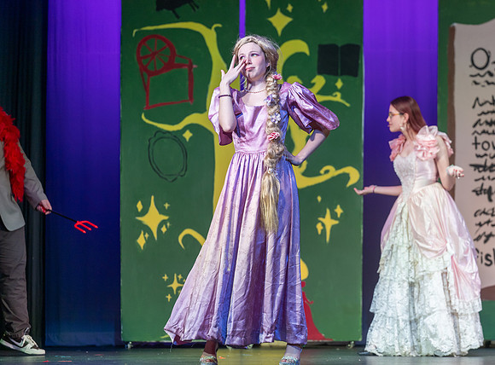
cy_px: 194
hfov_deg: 14.7
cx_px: 281
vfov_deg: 10.8
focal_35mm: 135
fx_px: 1924
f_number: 2.8
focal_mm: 95
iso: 500
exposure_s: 1/400
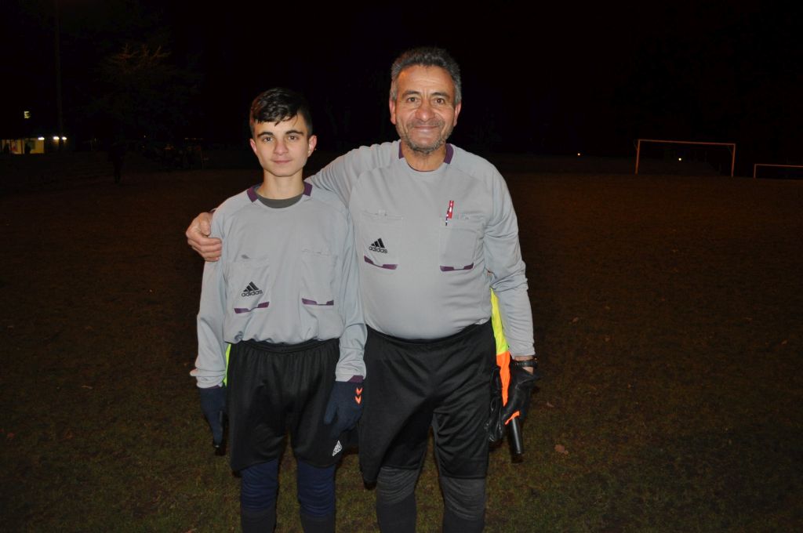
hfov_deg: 62.0
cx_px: 402
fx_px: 668
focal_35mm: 30
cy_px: 266
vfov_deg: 43.5
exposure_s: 1/60
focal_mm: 20
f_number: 3.8
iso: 800
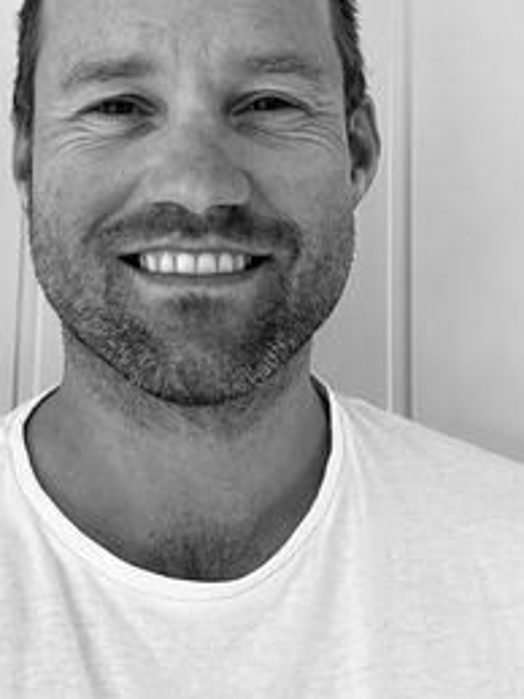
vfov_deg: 35.0
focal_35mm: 54
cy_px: 196
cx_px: 165
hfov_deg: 26.8
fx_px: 1091
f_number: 1.9
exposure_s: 1/88
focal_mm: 2.69
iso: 80
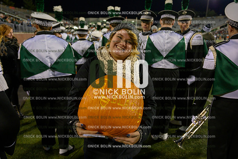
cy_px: 80
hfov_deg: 66.4
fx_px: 182
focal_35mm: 28
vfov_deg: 47.2
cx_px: 119
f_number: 4
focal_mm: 27.5
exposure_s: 1/500
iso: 5000
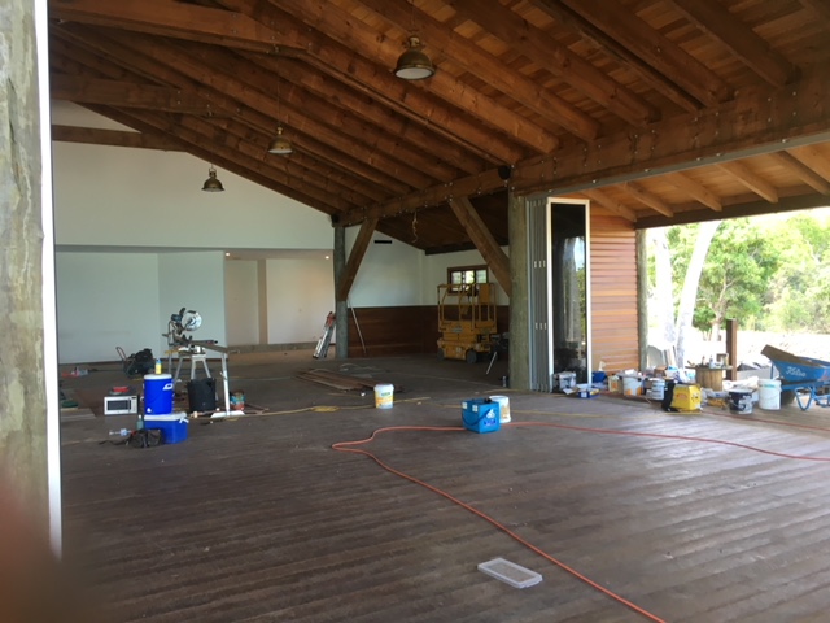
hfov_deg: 61.7
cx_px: 415
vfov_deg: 48.2
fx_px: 695
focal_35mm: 29
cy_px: 312
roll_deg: +0.3
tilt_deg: +0.2
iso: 32
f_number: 2.2
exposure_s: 1/33
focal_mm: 4.15
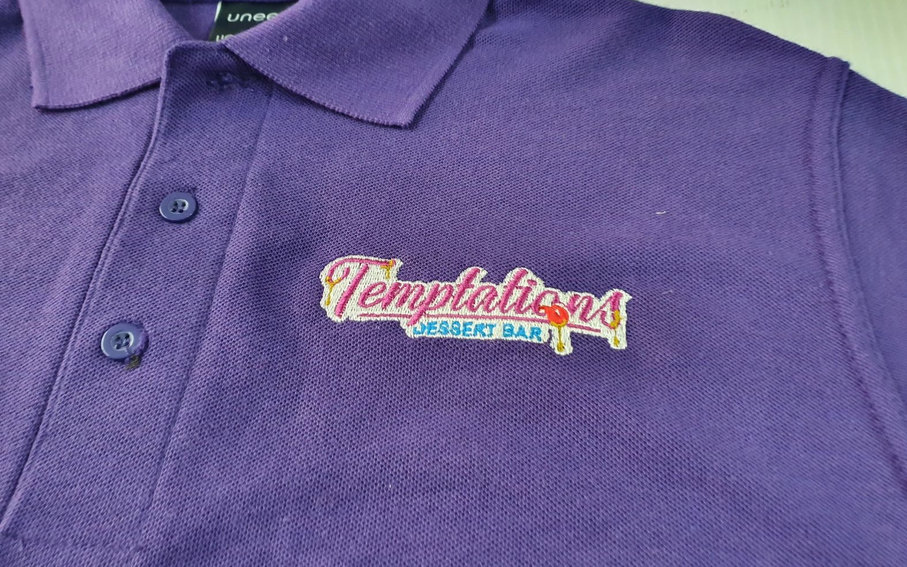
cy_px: 298
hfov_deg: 66.5
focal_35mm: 28
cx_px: 451
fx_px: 692
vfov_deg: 44.5
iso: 250
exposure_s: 1/50
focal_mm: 4.32
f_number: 1.5
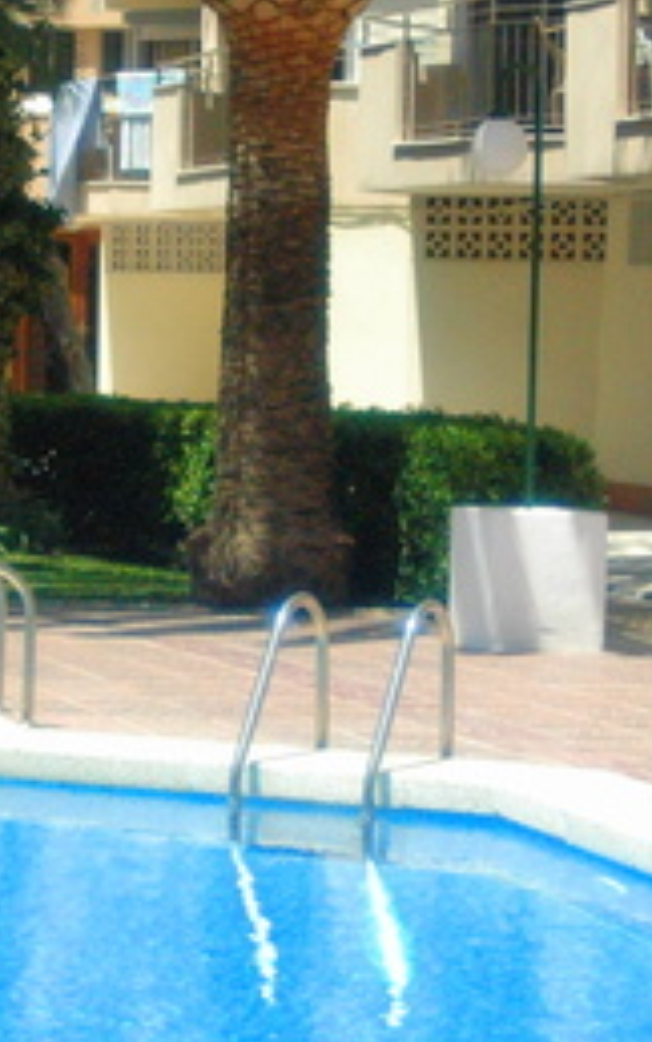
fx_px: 3751
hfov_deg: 9.9
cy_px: 394
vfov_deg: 15.8
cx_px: 149
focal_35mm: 132
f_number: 16
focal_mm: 28
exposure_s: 1/1000
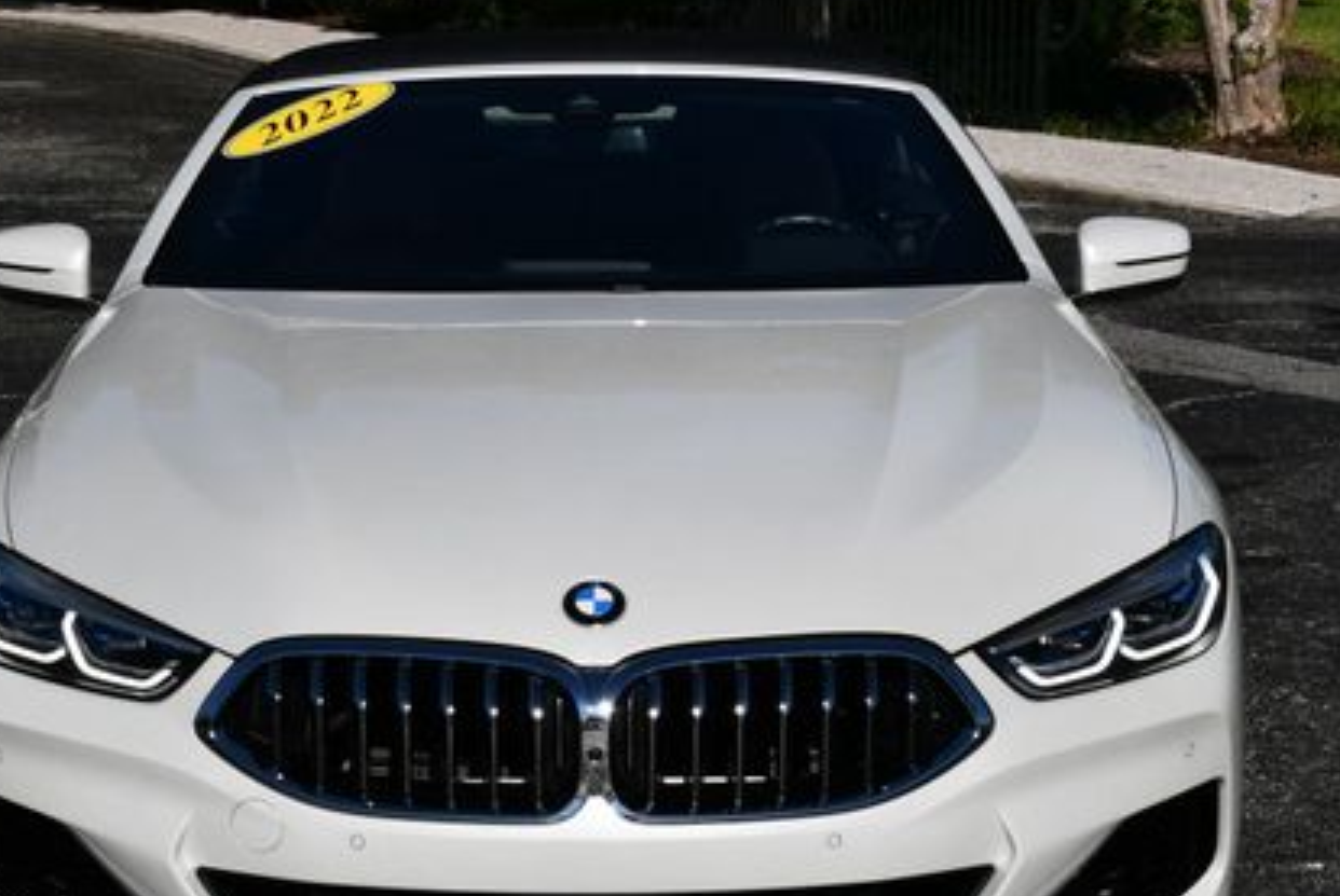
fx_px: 3689
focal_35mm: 99
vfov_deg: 13.8
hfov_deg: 20.6
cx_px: 573
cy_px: 595
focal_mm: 32
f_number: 10
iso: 100
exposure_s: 1/400
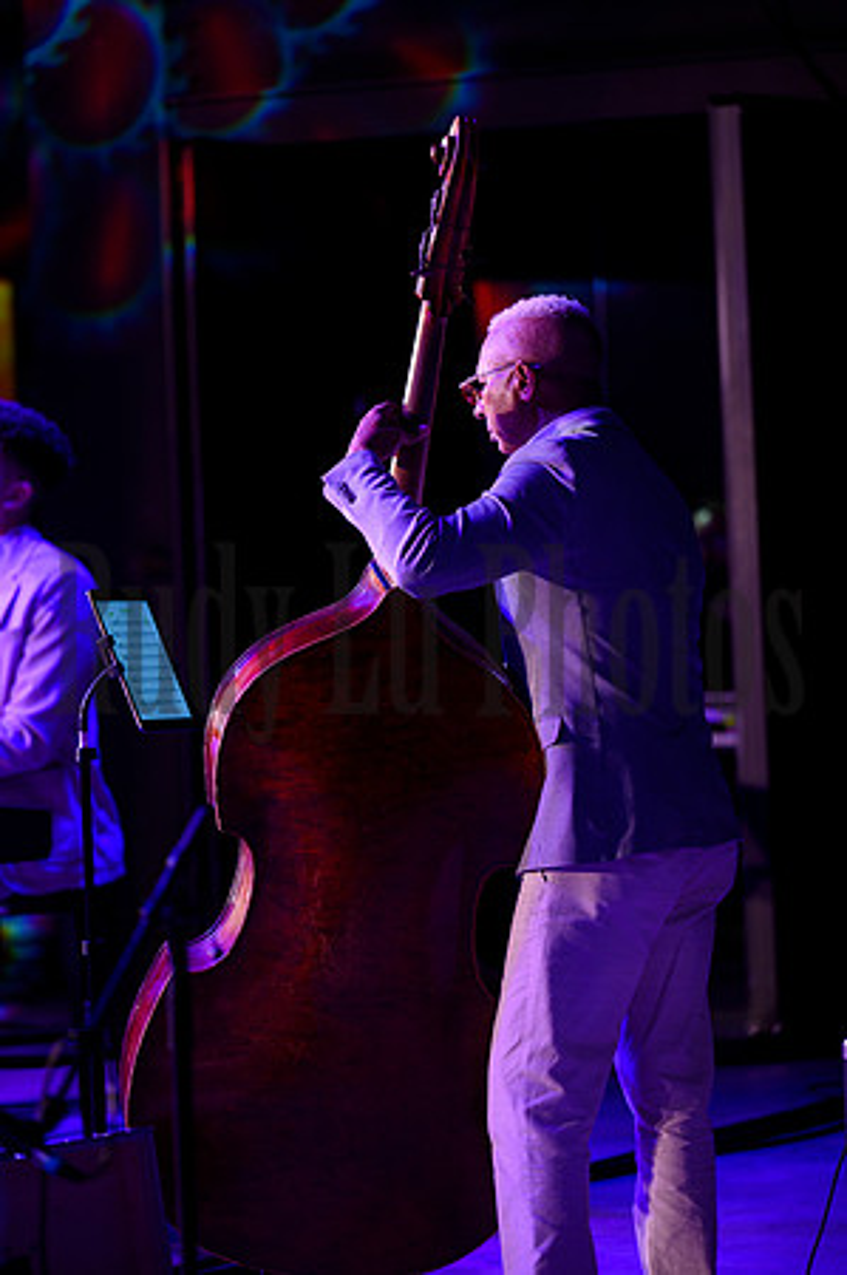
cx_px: 424
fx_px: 4775
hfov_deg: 10.1
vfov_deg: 15.2
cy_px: 638
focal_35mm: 135
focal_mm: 135
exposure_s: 1/200
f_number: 2.8
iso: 1400
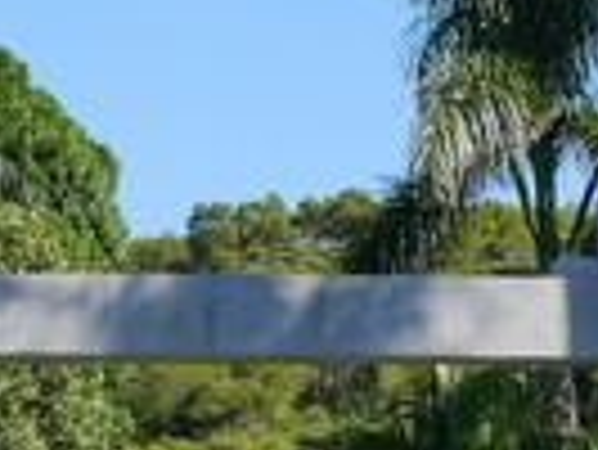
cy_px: 742
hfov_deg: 12.0
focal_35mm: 164
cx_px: 319
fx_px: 2836
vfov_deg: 8.8
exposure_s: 1/320
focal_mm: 17
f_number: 7.1
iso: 160
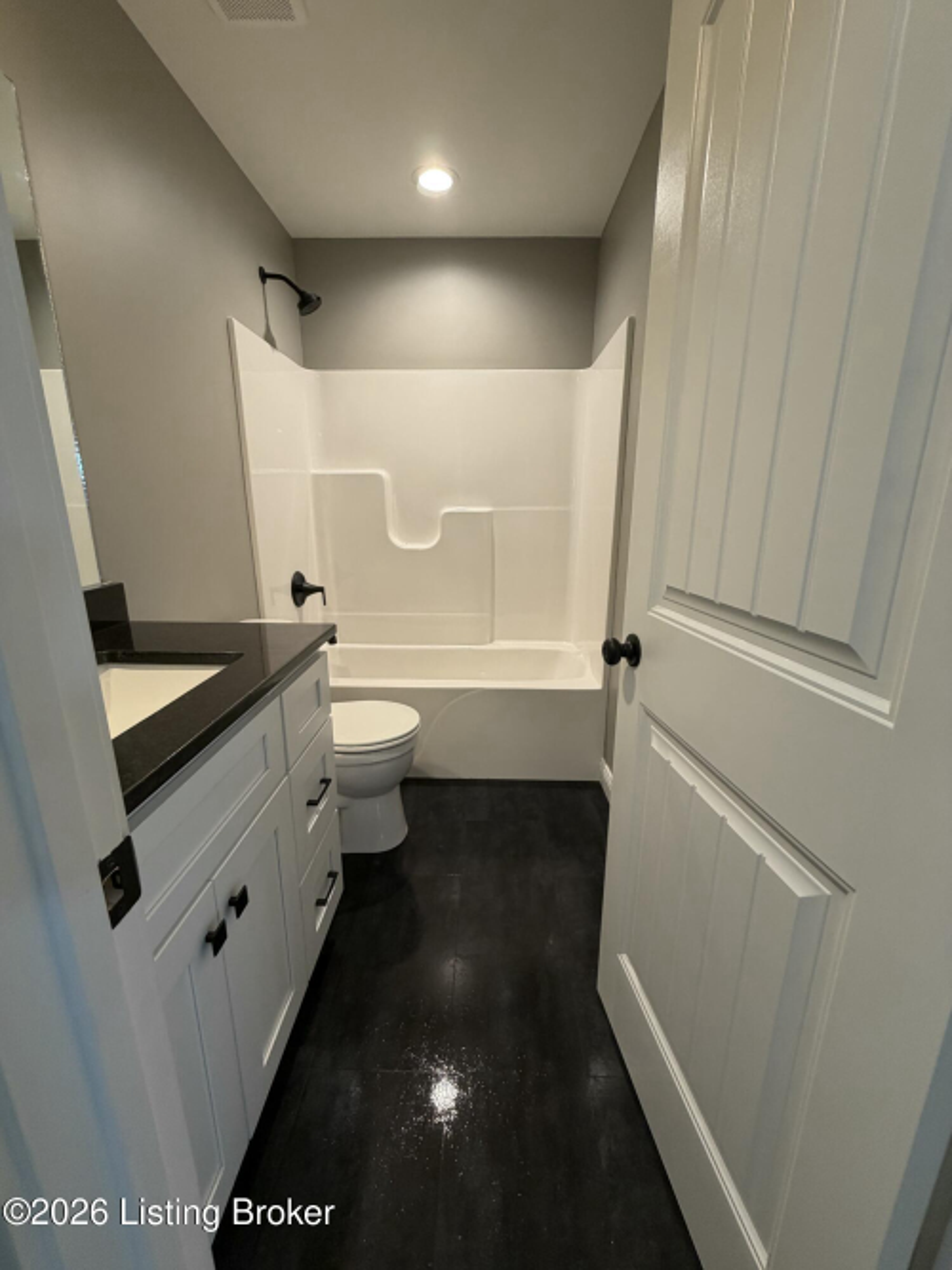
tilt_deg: -14.0
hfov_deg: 85.7
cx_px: 476
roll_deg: -0.2
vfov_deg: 102.1
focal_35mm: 14
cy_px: 635
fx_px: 514
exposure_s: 1/60
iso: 250
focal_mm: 2.22
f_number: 2.2
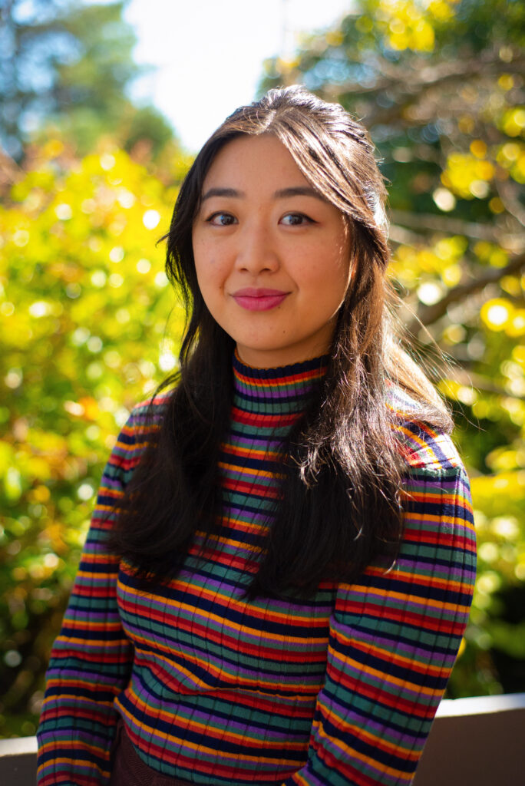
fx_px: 1092
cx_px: 262
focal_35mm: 50
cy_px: 393
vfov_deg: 39.6
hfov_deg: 27.0
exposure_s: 1/4000
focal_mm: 50
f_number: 3.2
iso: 2000
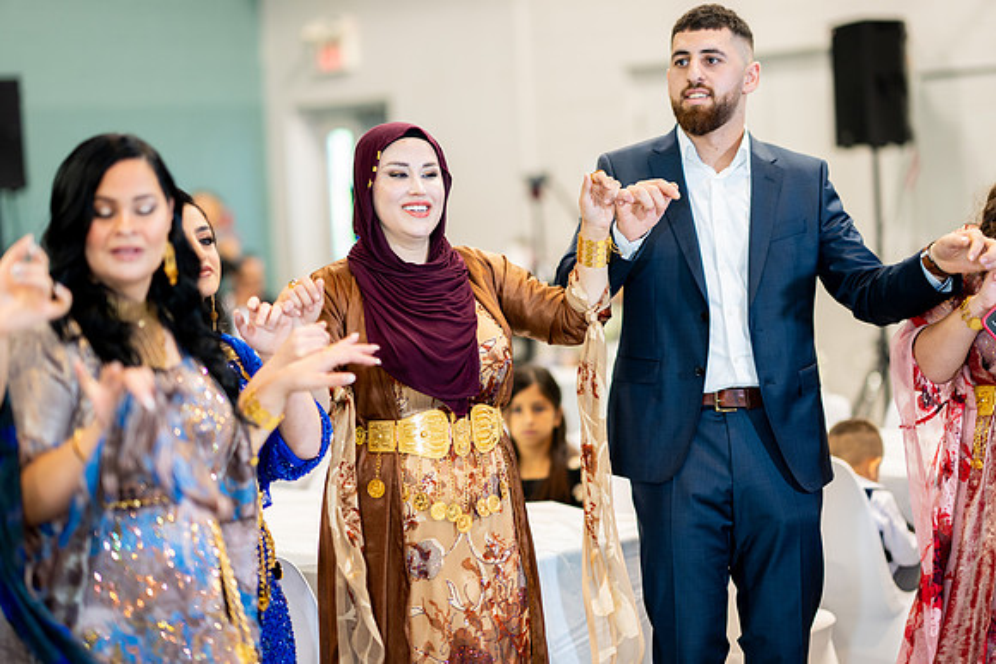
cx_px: 498
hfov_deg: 23.9
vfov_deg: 16.1
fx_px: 2352
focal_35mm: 85
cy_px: 332
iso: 640
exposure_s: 1/200
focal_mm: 85
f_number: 1.4
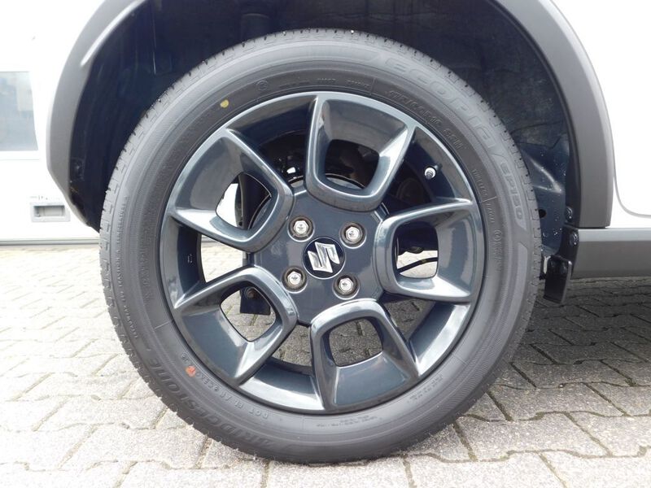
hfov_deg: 60.0
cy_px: 244
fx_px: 564
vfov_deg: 46.8
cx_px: 326
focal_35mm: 30
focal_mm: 5.3
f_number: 3.2
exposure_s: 1/80
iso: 125
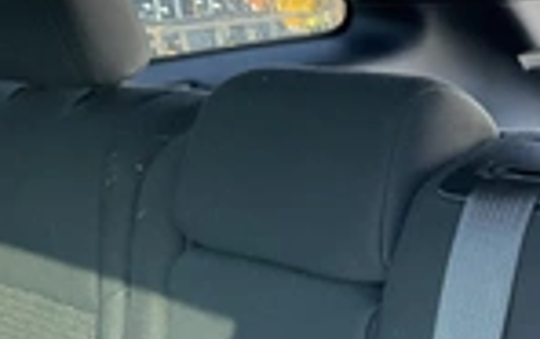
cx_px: 686
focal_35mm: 83
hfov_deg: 22.5
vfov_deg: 15.4
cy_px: 375
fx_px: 1223
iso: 20
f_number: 1.8
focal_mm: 3
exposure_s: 1/122
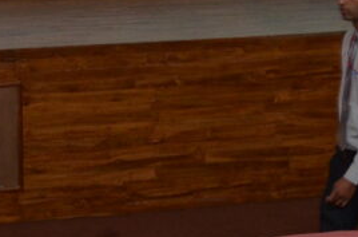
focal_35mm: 181
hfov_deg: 11.4
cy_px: -299
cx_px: 202
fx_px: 1793
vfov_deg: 7.2
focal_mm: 21
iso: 800
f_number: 4.5
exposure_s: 1/60
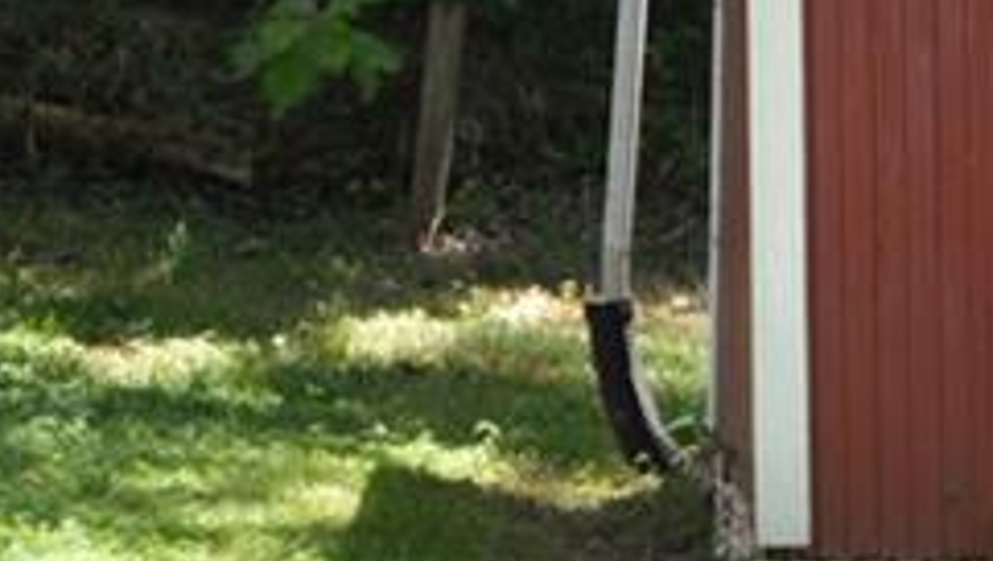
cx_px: 1075
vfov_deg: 3.3
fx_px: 9650
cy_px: -128
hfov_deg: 5.9
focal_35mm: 366
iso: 220
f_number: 5.6
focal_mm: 55
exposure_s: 1/125
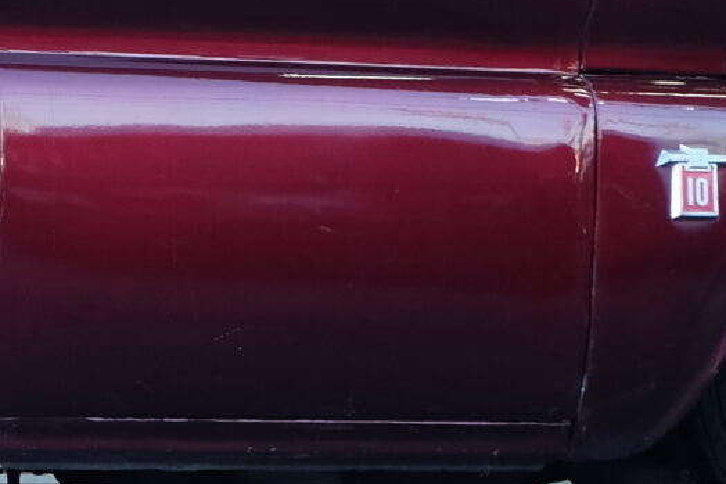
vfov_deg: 4.6
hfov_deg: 6.8
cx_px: -288
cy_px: 53
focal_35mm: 298
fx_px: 6007
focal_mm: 40.7
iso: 400
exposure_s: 1/85
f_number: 4
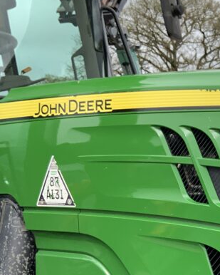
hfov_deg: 18.6
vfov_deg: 24.9
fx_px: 610
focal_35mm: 75
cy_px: 229
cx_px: 308
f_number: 1.8
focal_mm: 3
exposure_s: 1/1076
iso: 16
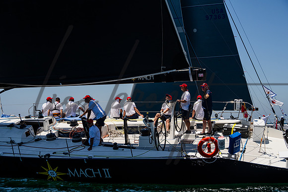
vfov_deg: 23.4
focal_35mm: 58
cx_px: 144
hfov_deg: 34.5
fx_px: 464
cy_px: 96
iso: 500
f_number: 8
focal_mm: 58
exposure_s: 1/2500
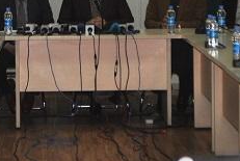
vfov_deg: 6.6
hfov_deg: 9.9
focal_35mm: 207
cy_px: -10
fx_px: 1384
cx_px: 91
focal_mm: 55
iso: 200
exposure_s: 1/60
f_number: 5.6
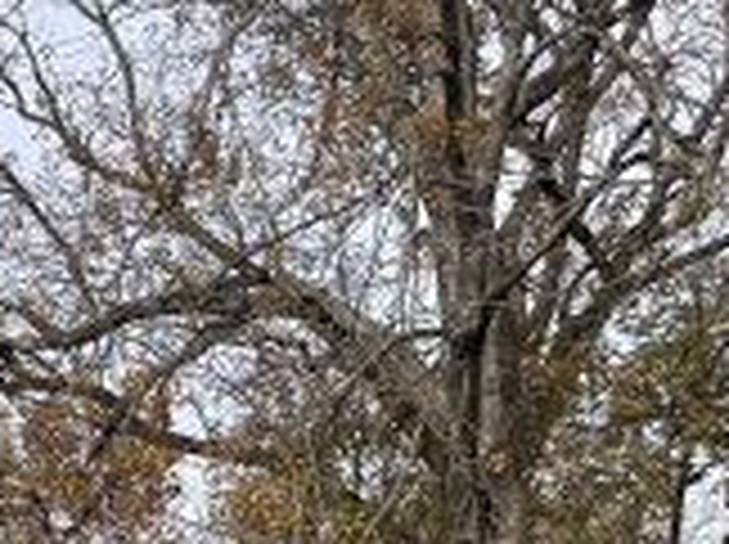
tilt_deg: -7.7
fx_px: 2082
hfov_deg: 16.2
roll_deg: +0.4
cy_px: 1025
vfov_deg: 13.2
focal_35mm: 99
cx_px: -646
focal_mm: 6.86
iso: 80
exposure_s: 1/3247
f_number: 1.78
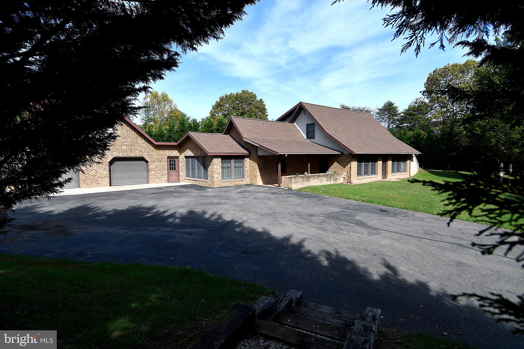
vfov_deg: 67.4
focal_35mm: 18
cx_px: 262
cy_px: 174
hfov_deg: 90.0
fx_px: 262
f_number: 9
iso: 100
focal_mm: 12
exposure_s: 1/320
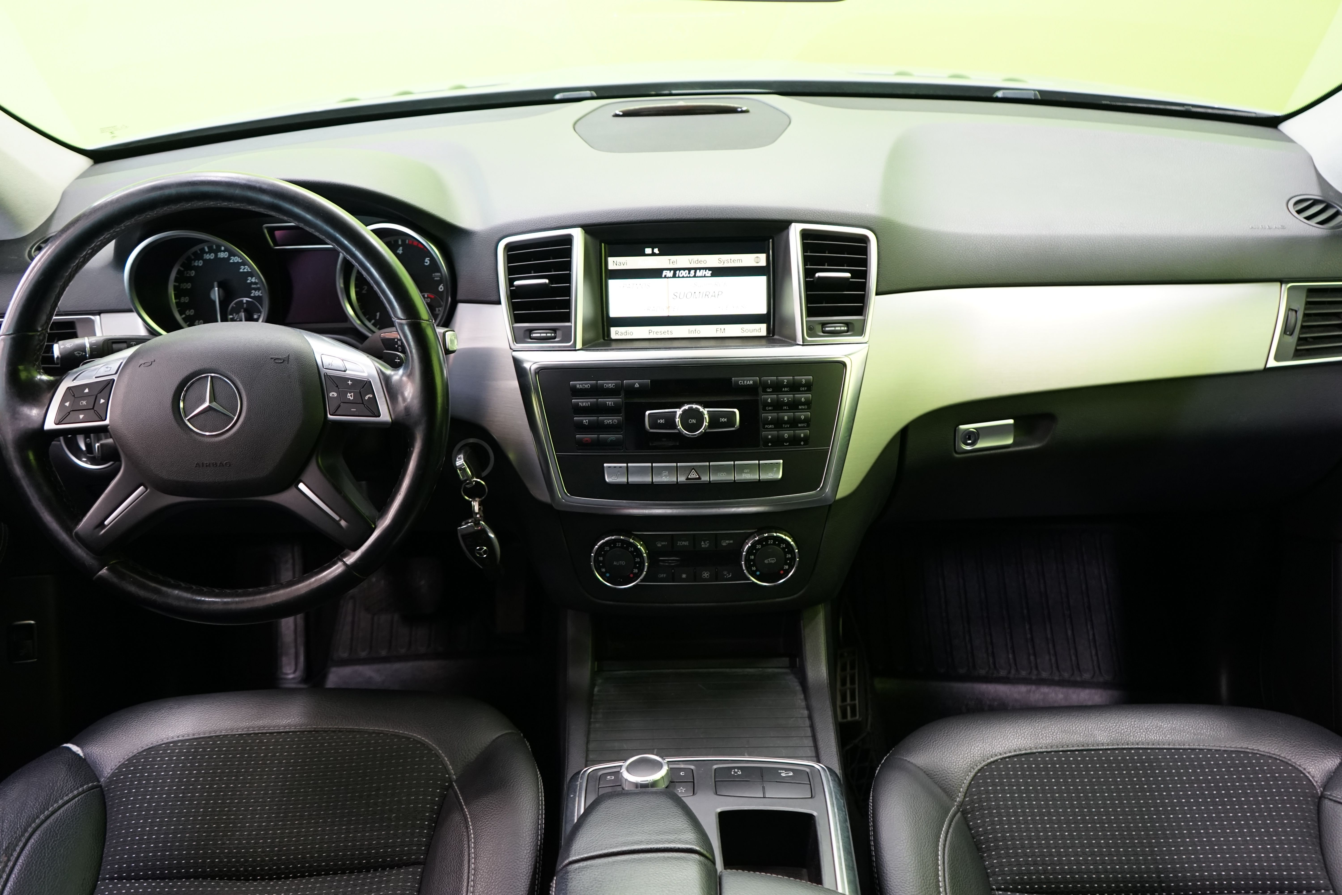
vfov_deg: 43.6
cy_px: 448
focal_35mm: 30
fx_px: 1118
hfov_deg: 61.9
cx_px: 671
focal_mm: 30
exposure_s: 1/20
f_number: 4
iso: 1250
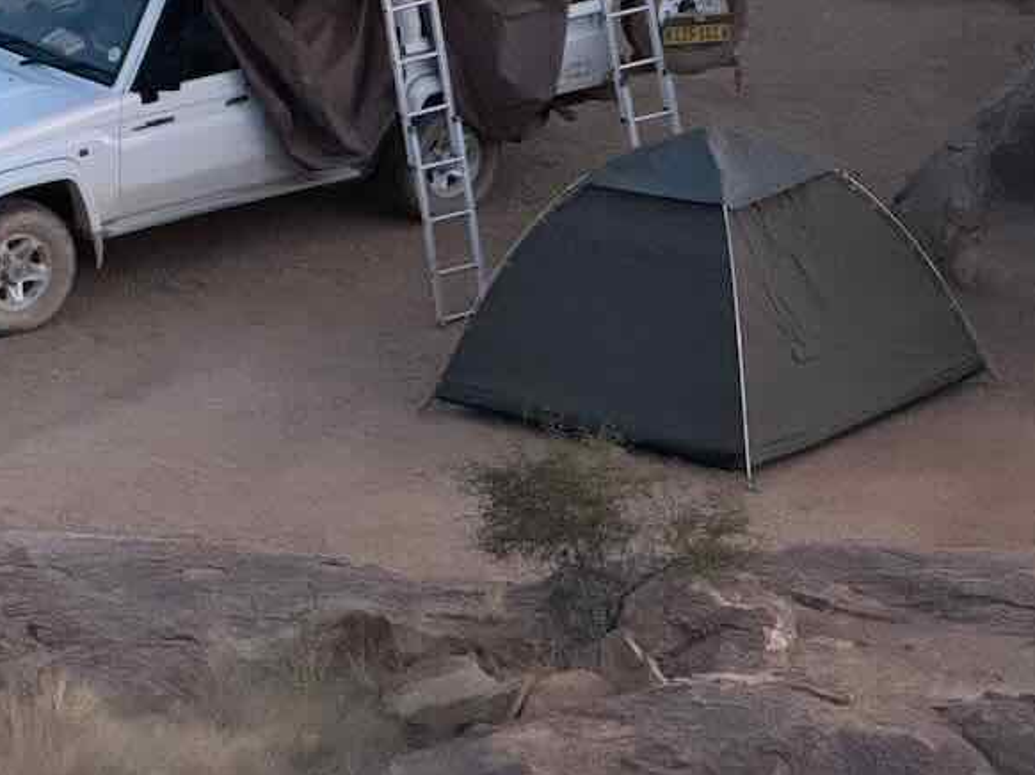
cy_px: 12
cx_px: 493
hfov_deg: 7.5
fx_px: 7890
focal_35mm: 264
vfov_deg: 5.6
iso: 2000
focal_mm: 15.66
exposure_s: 1/20
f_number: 2.8
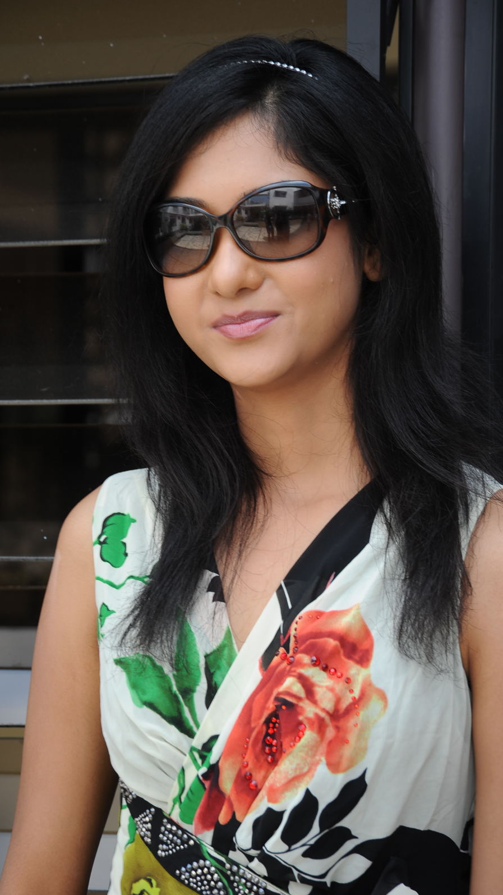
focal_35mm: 126
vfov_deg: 17.0
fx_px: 2988
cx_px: 209
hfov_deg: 9.6
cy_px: 448
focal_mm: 120
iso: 250
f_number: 7.1
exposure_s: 1/125
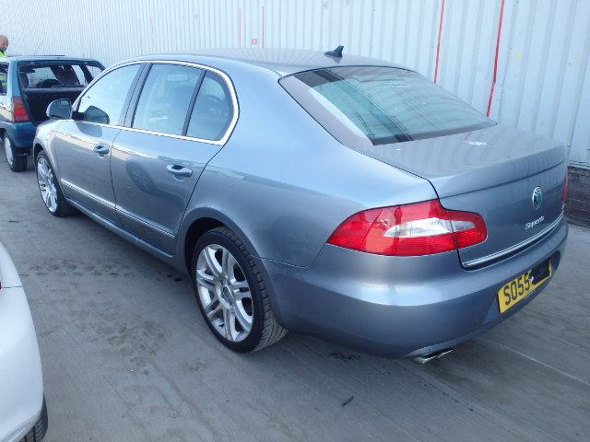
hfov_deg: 63.4
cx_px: 295
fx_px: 477
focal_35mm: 28
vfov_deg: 49.7
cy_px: 221
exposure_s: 1/100
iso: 125
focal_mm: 5
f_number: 3.9
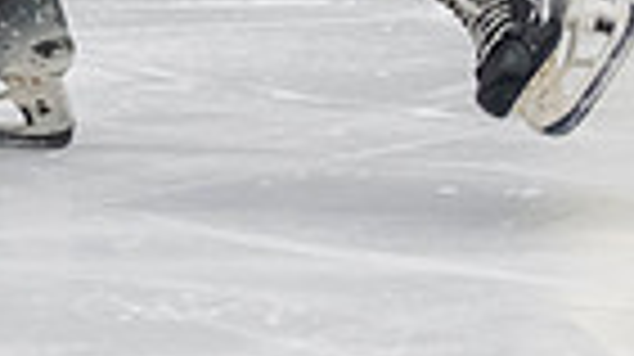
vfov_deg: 1.9
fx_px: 10799
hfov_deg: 3.4
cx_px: -257
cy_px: -275
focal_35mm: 643
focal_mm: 90
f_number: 3.2
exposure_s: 1/640
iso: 2000
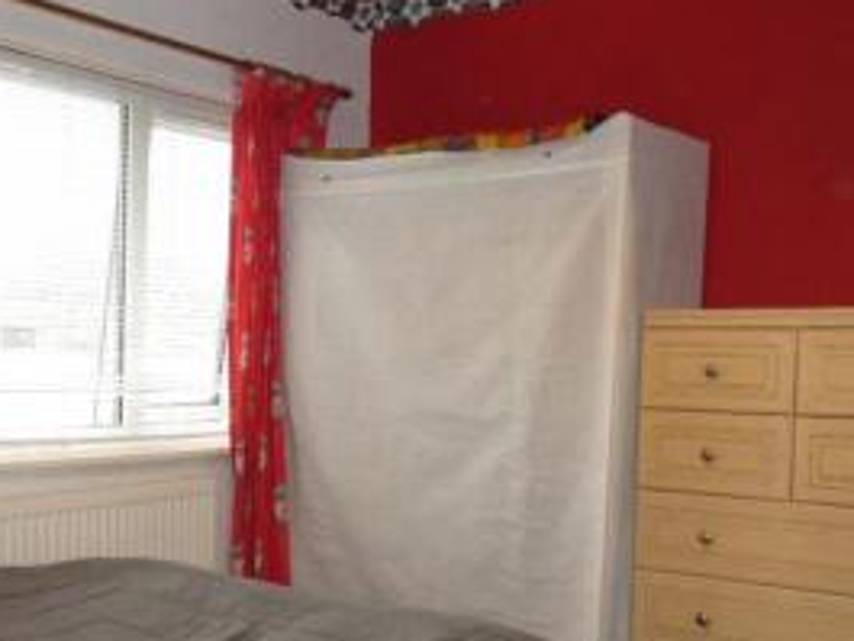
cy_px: 440
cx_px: 305
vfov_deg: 32.6
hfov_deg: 42.5
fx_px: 1086
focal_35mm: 44
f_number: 2.8
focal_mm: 3.6
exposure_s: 1/60
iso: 250
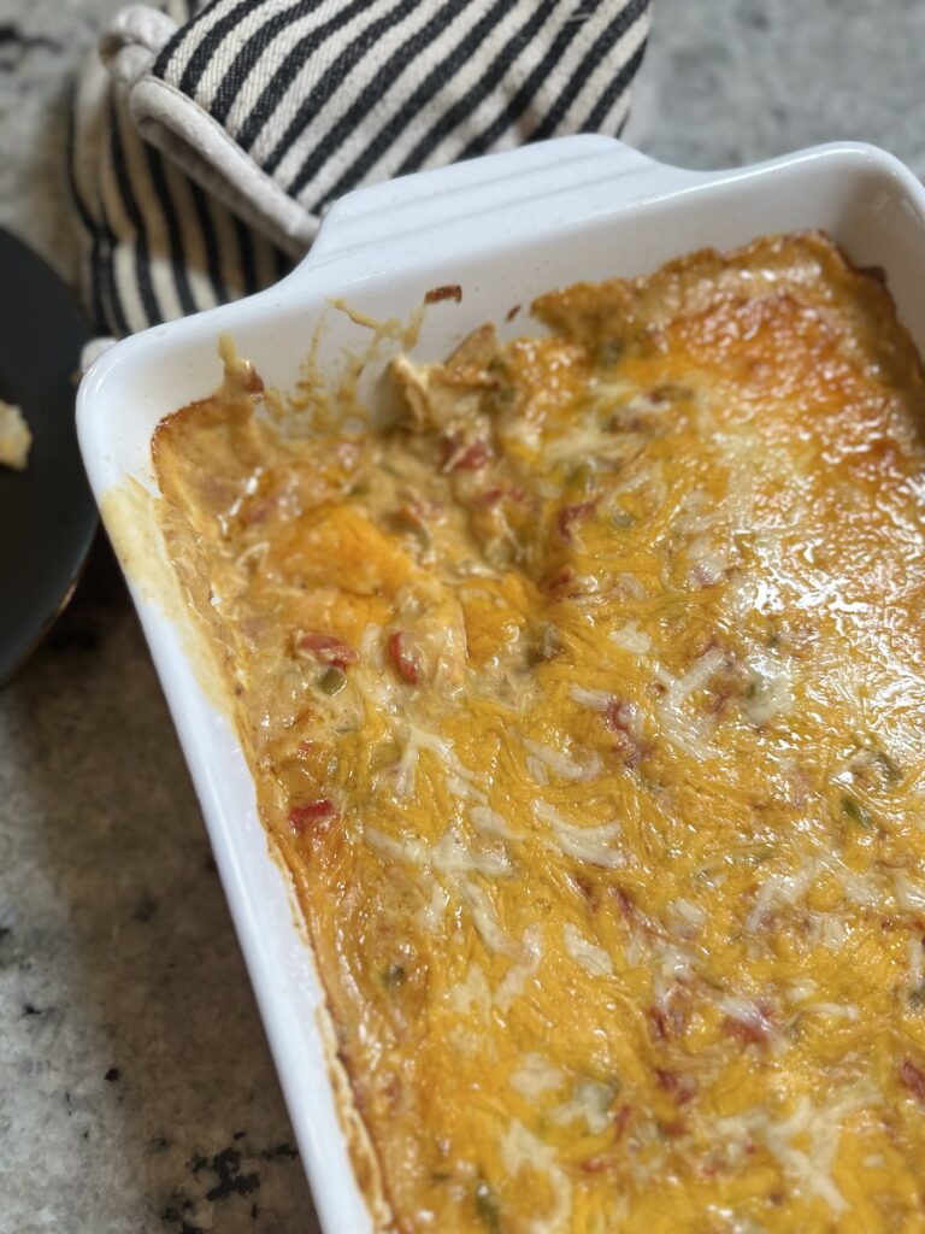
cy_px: 617
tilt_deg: -74.5
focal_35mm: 24
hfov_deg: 56.8
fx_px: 855
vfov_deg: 71.6
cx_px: 462
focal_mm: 6.86
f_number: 1.78
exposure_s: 1/120
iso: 100
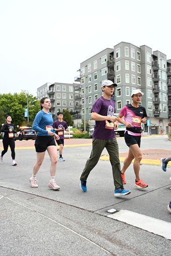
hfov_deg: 39.4
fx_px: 239
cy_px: 128
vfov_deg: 56.5
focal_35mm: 34
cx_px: 86
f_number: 4
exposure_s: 1/800
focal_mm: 33.5
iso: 1600
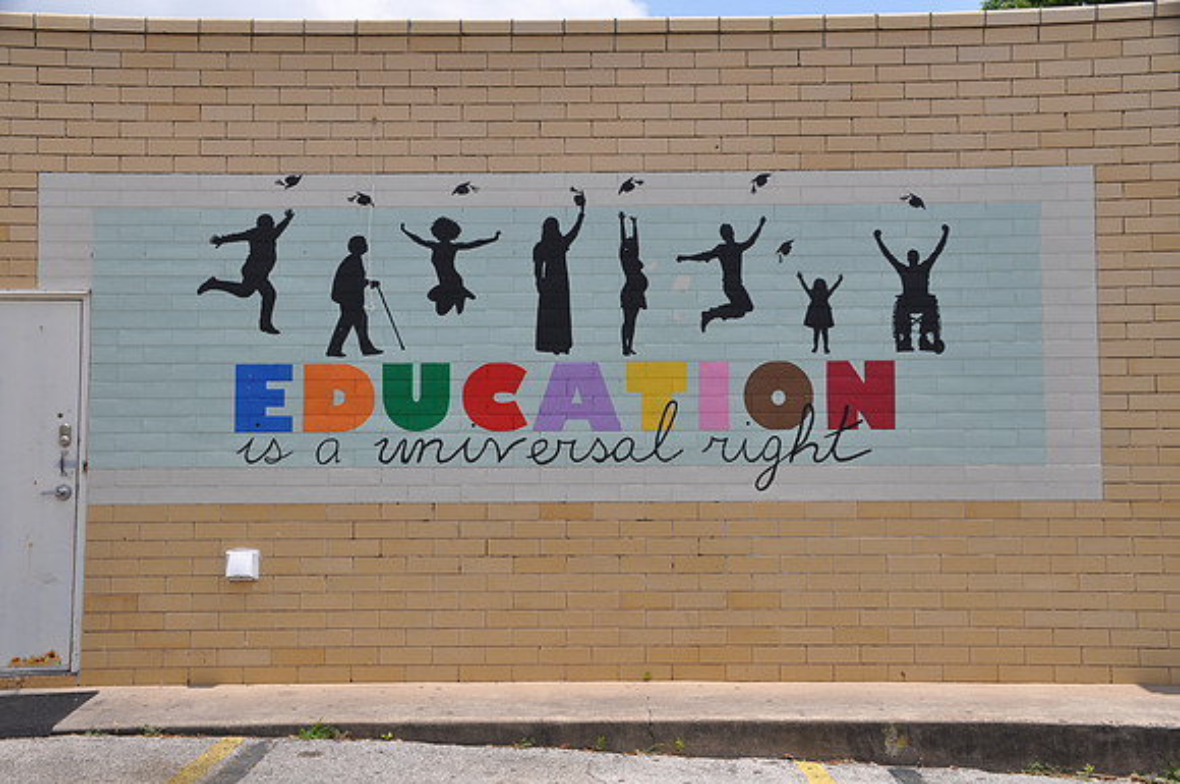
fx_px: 1277
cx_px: 590
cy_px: 392
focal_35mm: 39
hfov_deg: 49.6
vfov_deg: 34.1
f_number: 10
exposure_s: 1/400
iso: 200
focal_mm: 26
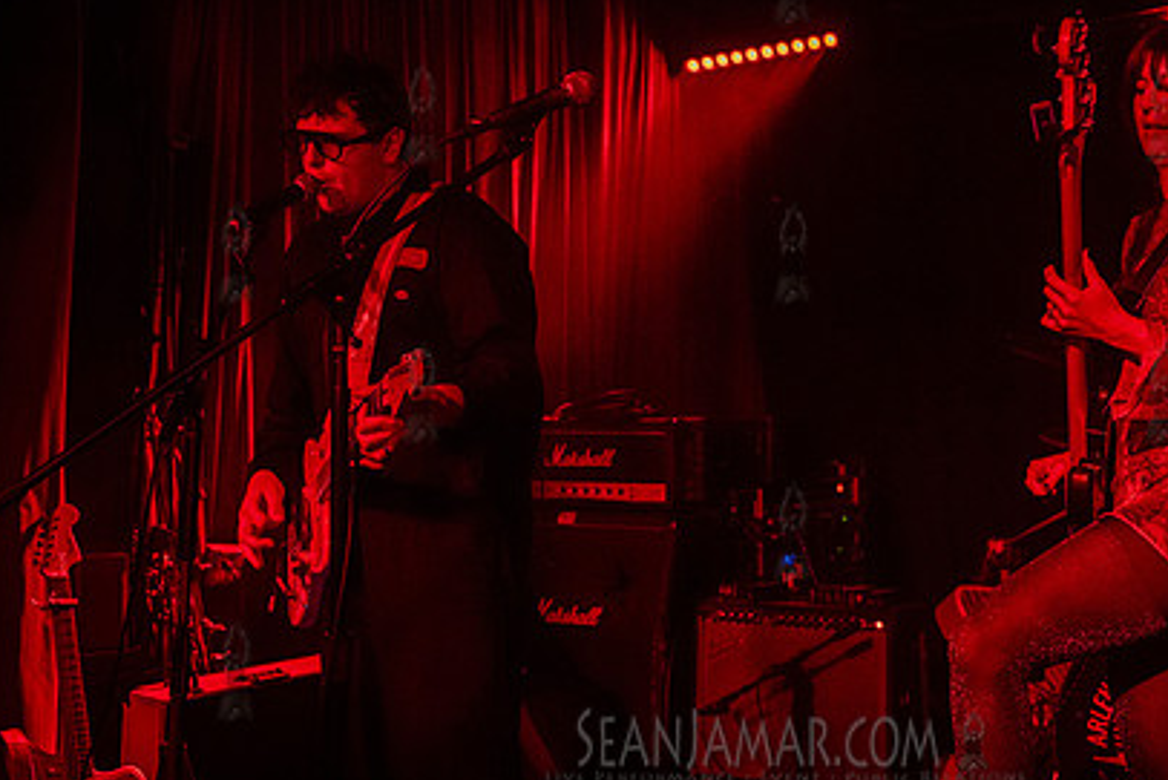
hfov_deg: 39.1
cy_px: 252
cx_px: 791
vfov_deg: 26.8
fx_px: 1623
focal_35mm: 50
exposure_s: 1/320
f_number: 3.2
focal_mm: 35
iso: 16000
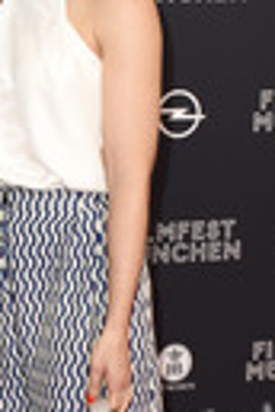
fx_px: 1386
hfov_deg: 11.1
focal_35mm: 121
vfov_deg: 16.8
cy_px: 307
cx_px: -45
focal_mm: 26
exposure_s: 1/100
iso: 400
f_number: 6.3
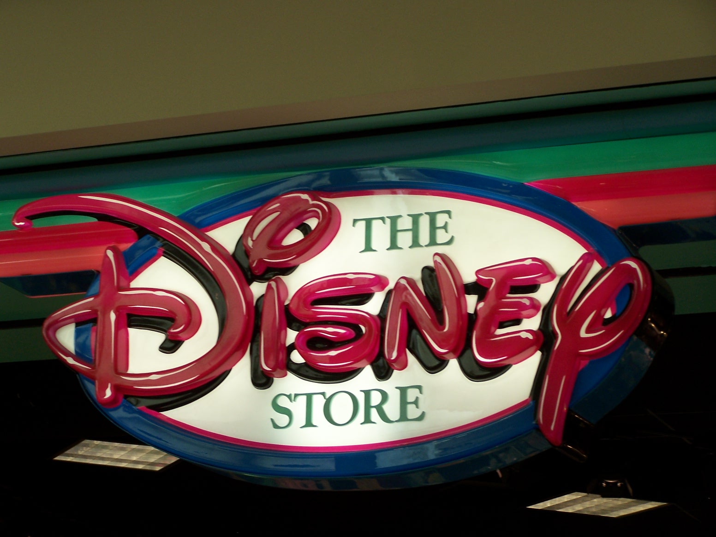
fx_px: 2172
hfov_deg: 18.7
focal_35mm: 105
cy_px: 268
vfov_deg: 14.1
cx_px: 358
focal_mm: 17.5
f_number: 3.2
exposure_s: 1/50
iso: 100
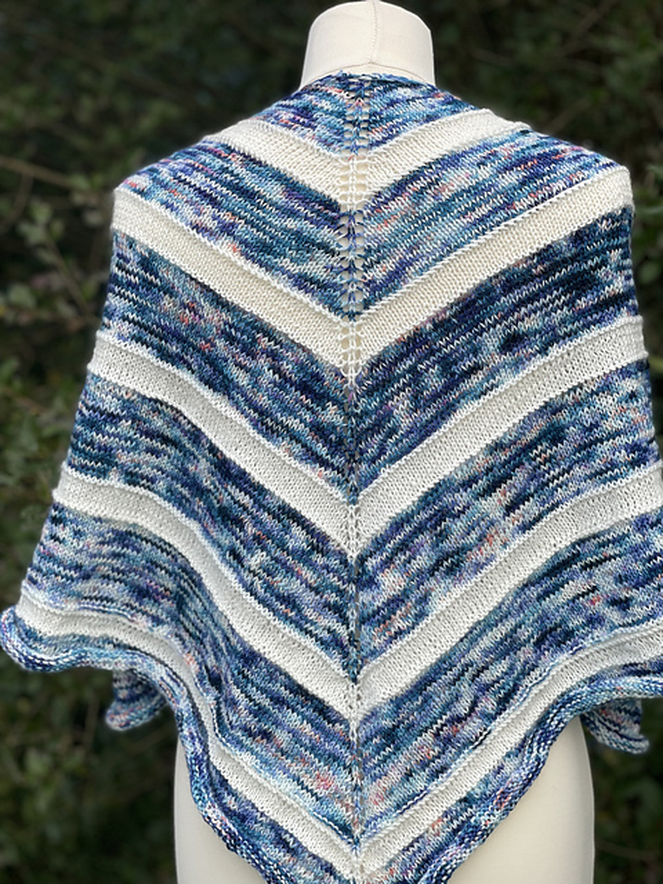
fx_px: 1634
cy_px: 442
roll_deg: -2.7
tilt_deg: -13.1
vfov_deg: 30.3
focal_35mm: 64
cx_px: 332
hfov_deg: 22.9
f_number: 2.2
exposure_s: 1/469
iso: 20
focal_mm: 7.5
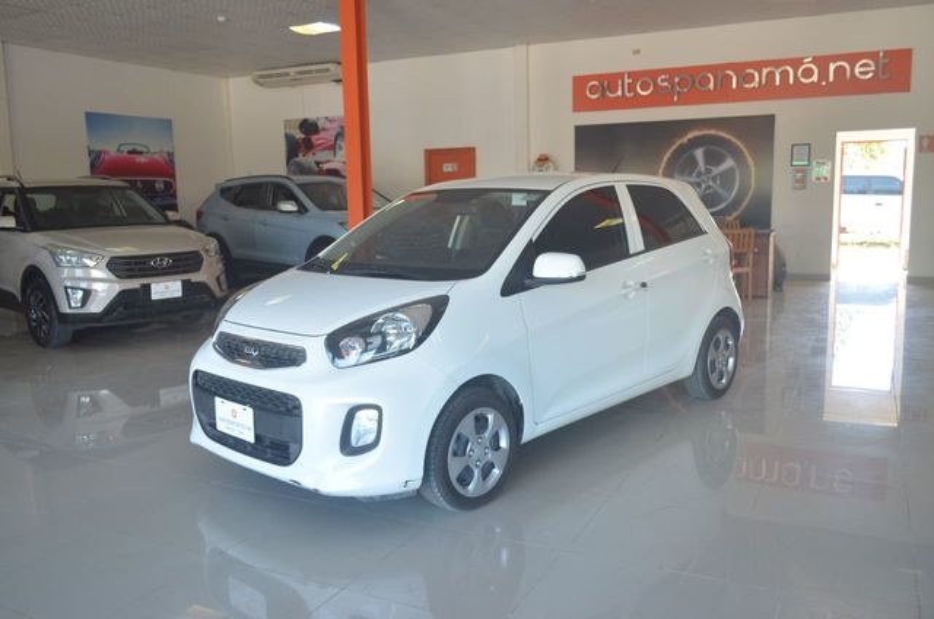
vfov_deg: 43.4
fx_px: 777
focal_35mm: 30
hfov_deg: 62.0
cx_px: 467
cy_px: 310
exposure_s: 1/125
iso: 500
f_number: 3.8
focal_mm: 20
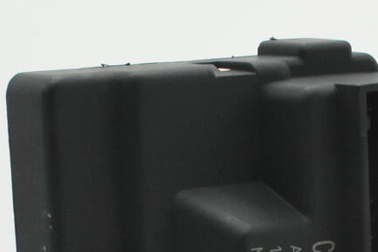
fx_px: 2531
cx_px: 290
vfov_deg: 5.5
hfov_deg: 8.5
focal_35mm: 241
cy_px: 595
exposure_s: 1/200
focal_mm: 26
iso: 1600
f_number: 10
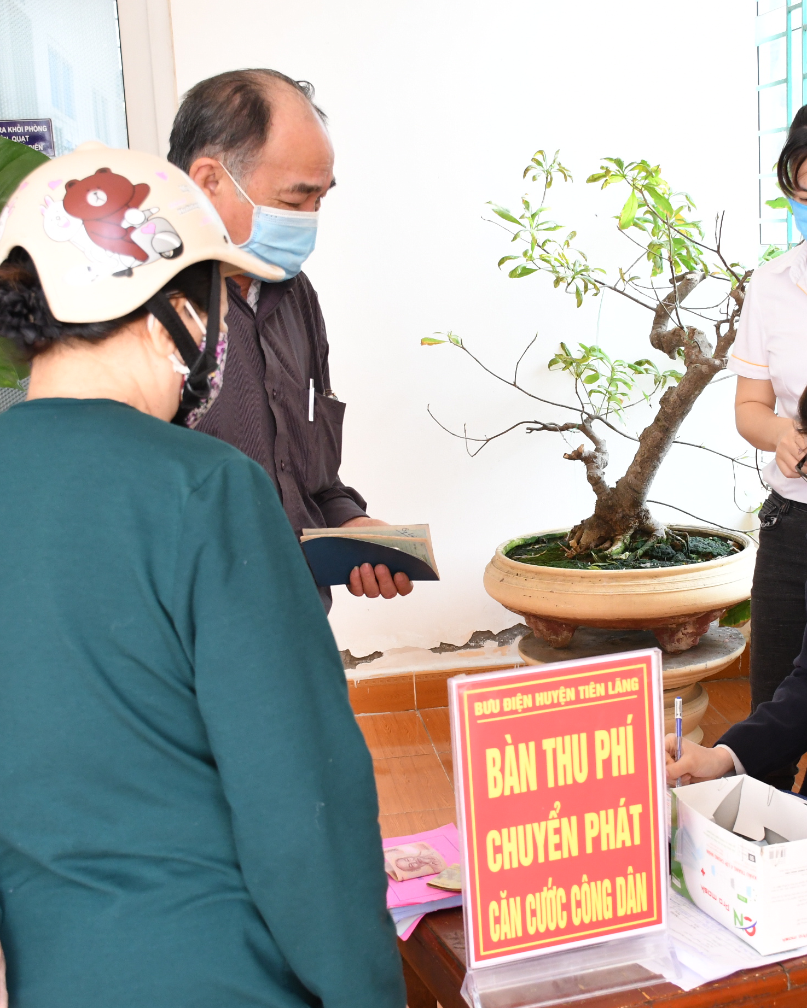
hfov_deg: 29.5
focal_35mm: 51
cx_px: 518
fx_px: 1523
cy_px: 506
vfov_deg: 36.7
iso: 1250
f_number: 6.3
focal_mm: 24
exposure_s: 1/200
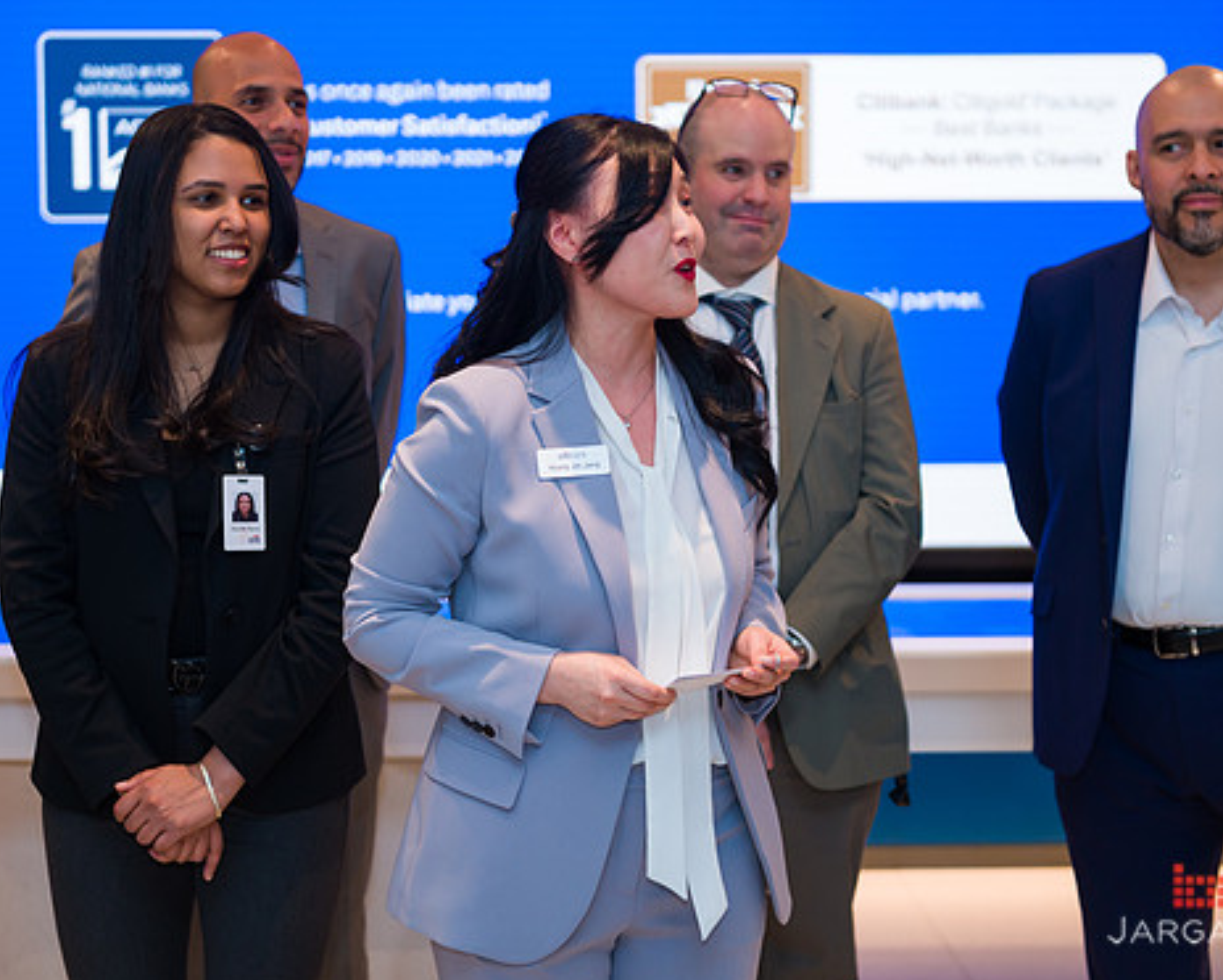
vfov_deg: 18.7
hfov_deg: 23.3
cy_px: 493
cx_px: 596
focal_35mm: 82
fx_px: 2971
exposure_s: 1/200
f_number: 4
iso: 800
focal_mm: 70
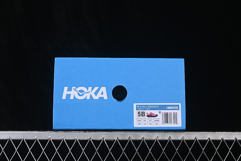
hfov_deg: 27.0
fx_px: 502
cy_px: 80
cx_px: 120
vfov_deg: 18.2
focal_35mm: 75
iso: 160
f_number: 8
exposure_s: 1/80
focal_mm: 50
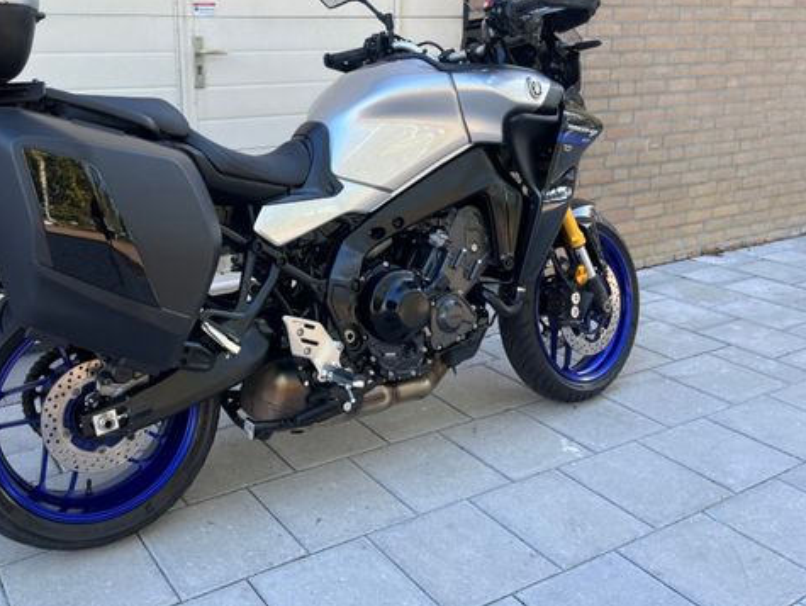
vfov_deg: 40.3
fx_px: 816
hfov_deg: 51.6
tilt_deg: -9.9
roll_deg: +0.3
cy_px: 210
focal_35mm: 35
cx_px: 268
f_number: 1.6
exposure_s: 1/161
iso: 40
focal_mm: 5.1
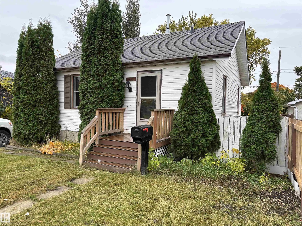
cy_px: 113
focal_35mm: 26
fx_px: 227
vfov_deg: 53.1
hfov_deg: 67.3
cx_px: 151
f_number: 1.6
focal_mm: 5.96
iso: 50
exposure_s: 1/275
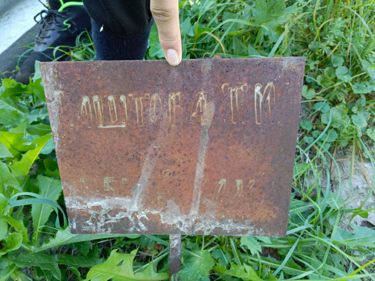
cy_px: 140
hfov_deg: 69.4
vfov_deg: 54.9
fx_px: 271
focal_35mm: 25
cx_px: 188
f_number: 1.69
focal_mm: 4.76
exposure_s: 1/50
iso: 170
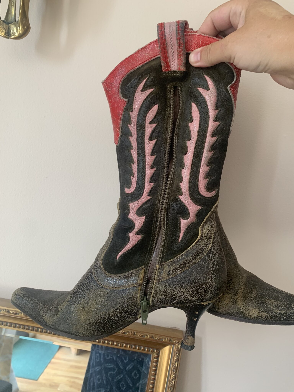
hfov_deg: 53.1
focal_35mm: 26
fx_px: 294
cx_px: 147
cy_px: 196
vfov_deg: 67.3
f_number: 1.8
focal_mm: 4.25
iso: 100
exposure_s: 1/60
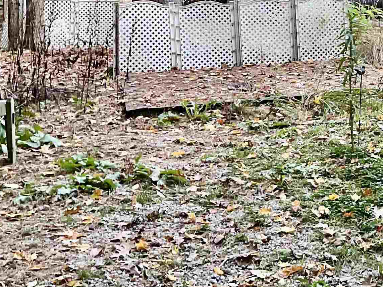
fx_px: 863
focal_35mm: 78
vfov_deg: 18.4
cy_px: 2
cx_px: 506
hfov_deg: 22.3
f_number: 1.8
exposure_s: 1/60
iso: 64
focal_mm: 3
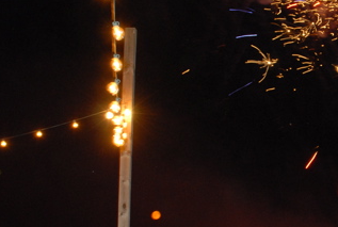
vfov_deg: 16.2
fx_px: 800
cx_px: 345
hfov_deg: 22.8
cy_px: 118
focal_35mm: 85
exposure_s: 1/6
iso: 400
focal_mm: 24
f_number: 5
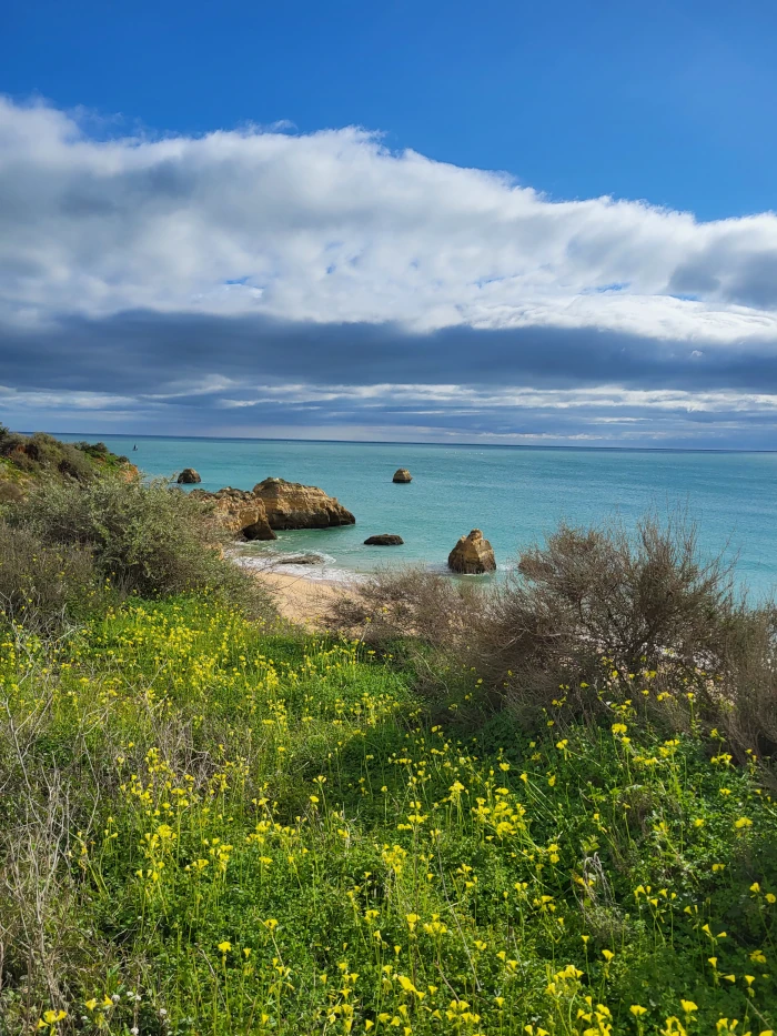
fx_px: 778
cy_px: 518
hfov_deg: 53.1
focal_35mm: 26
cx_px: 388
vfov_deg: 67.3
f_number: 1.8
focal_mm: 5.4
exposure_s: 1/5343
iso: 40
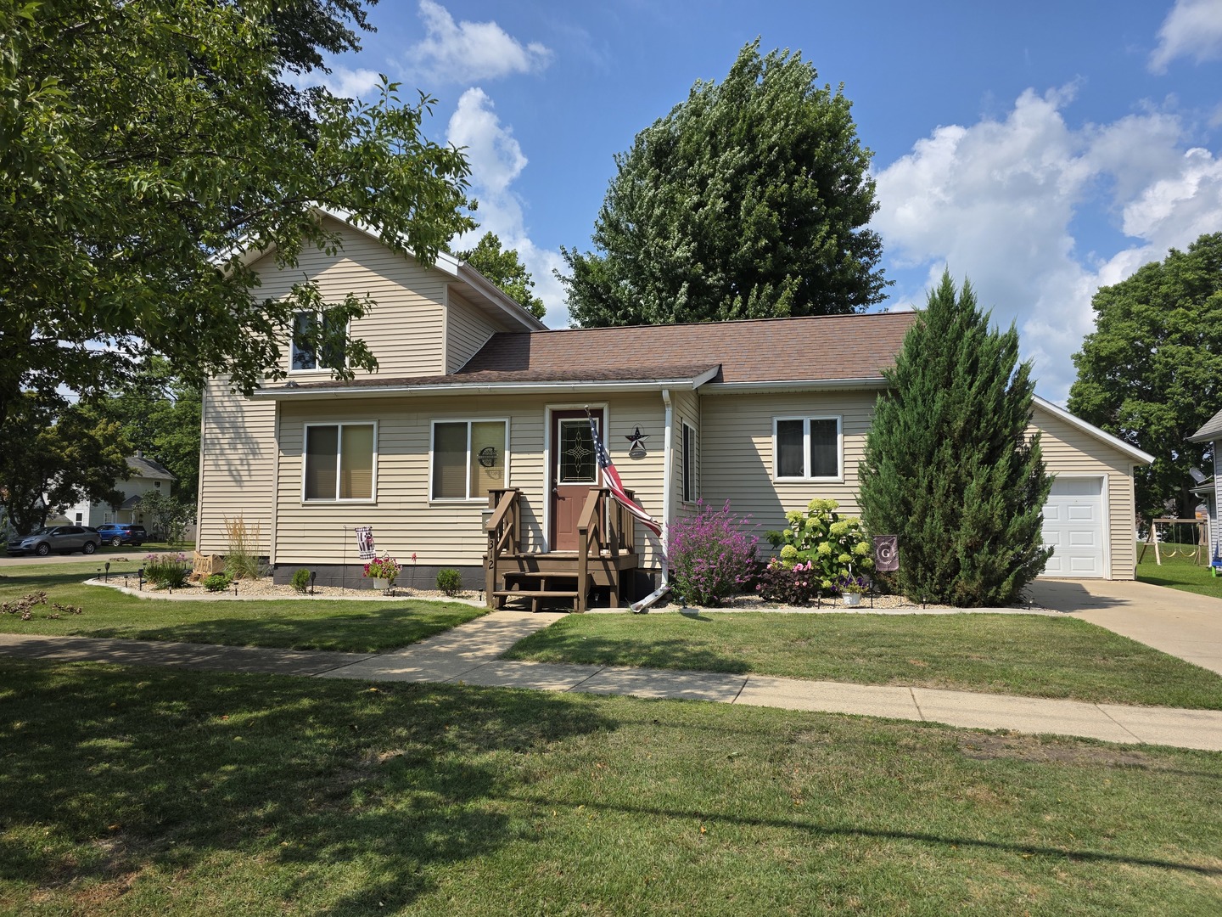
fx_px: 812
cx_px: 611
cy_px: 458
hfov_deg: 73.9
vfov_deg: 58.9
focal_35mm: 23
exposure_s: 1/5958
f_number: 1.7
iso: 80
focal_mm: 6.3
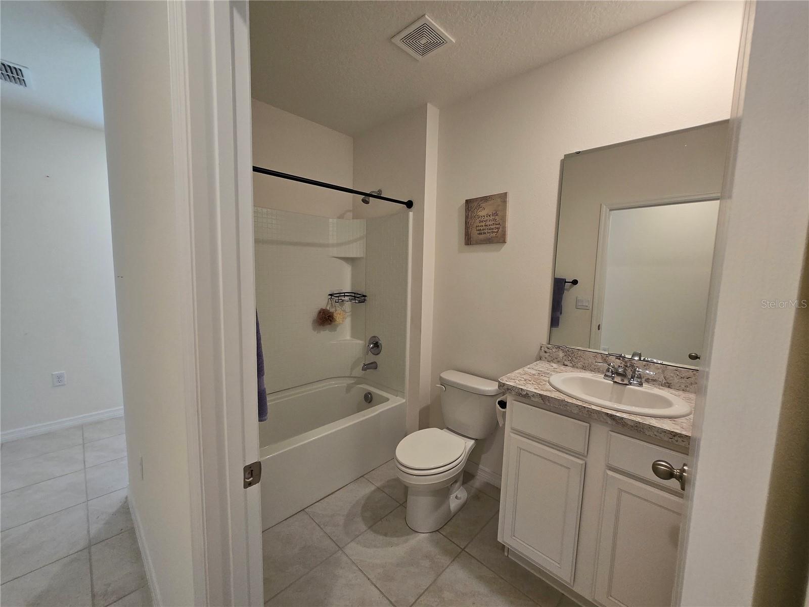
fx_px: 304
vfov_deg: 89.9
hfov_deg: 106.2
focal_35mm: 13
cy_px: 304
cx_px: 404
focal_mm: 1.7
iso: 125
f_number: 2.2
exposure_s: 1/60
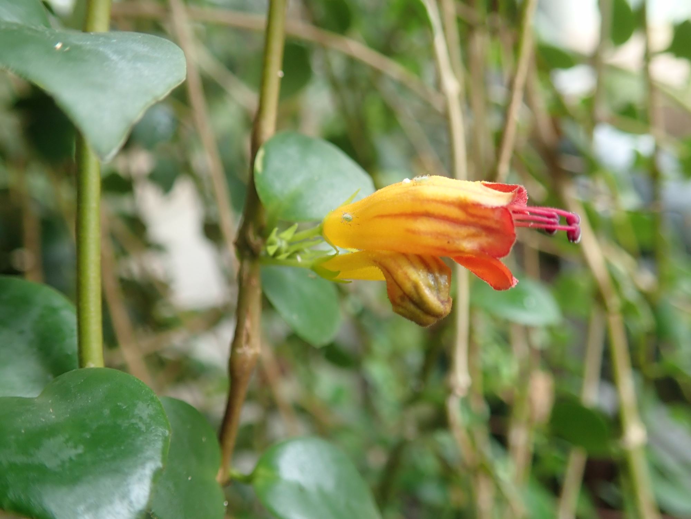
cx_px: 346
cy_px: 260
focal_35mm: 30
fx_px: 599
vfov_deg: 46.8
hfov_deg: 60.0
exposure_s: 1/125
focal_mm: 5.5
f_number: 2.3
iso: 200
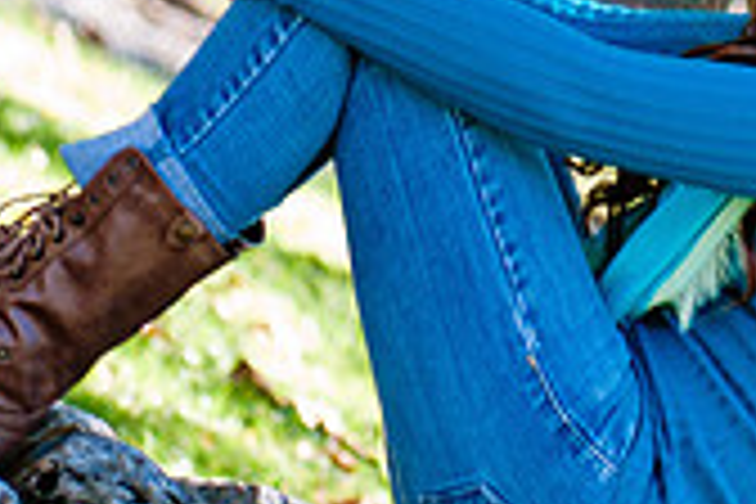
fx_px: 7601
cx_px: 626
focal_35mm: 362
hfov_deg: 5.7
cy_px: 38
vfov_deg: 3.8
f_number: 3.2
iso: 200
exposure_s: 1/160
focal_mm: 70
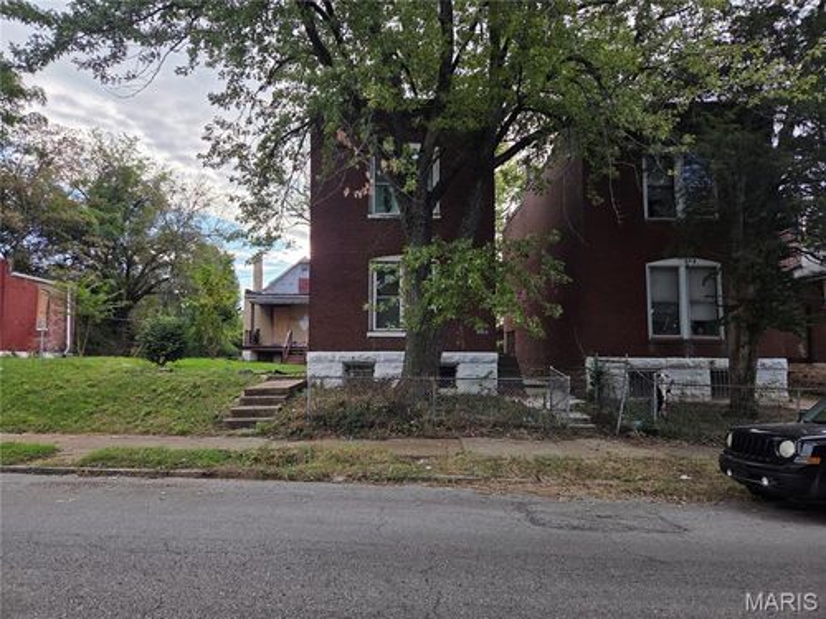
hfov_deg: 73.9
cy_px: 310
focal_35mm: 23
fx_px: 549
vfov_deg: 58.9
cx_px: 413
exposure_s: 1/854
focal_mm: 5.4
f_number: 1.8
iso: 80
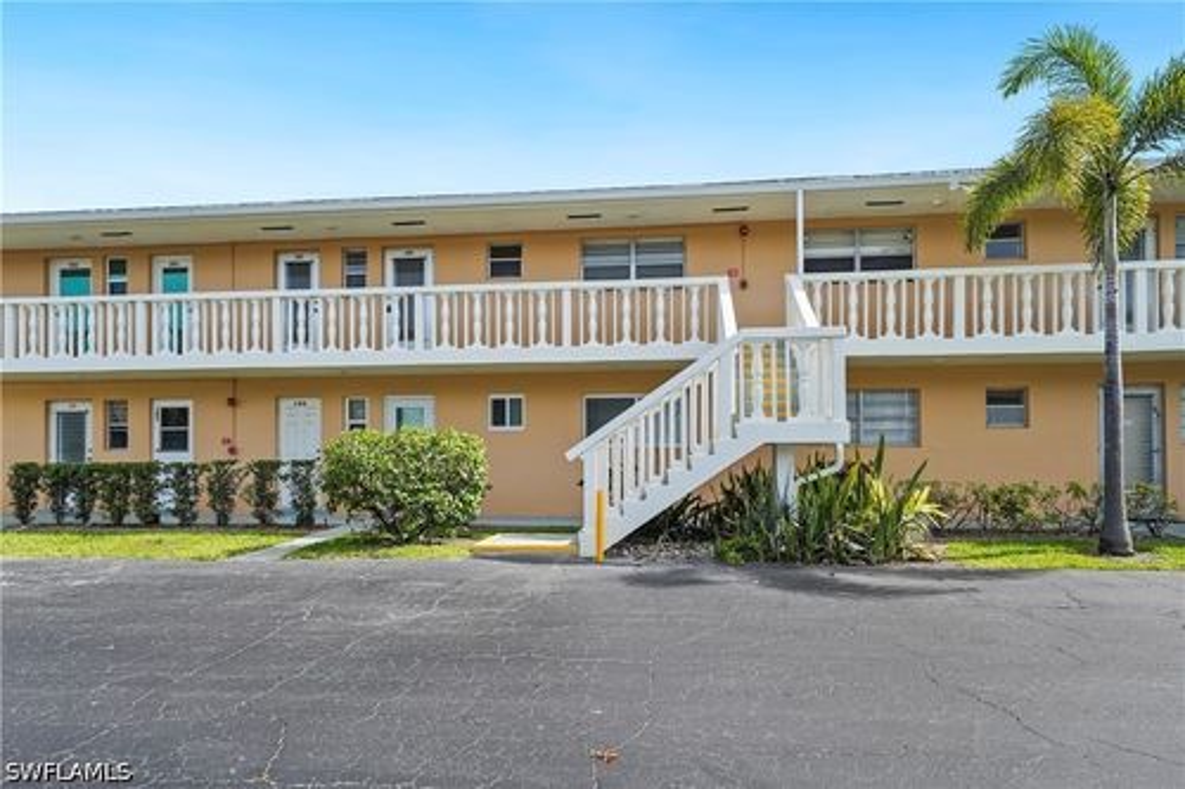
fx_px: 691
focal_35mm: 21
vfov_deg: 59.5
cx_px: 592
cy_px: 394
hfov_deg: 81.2
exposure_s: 1/250
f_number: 4
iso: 100
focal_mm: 21
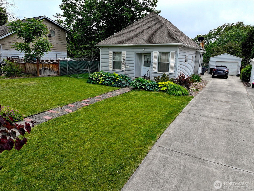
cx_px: 127
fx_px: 176
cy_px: 96
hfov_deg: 71.6
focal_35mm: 24
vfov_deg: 56.8
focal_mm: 12.29
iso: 160
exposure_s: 1/2500
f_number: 2.8
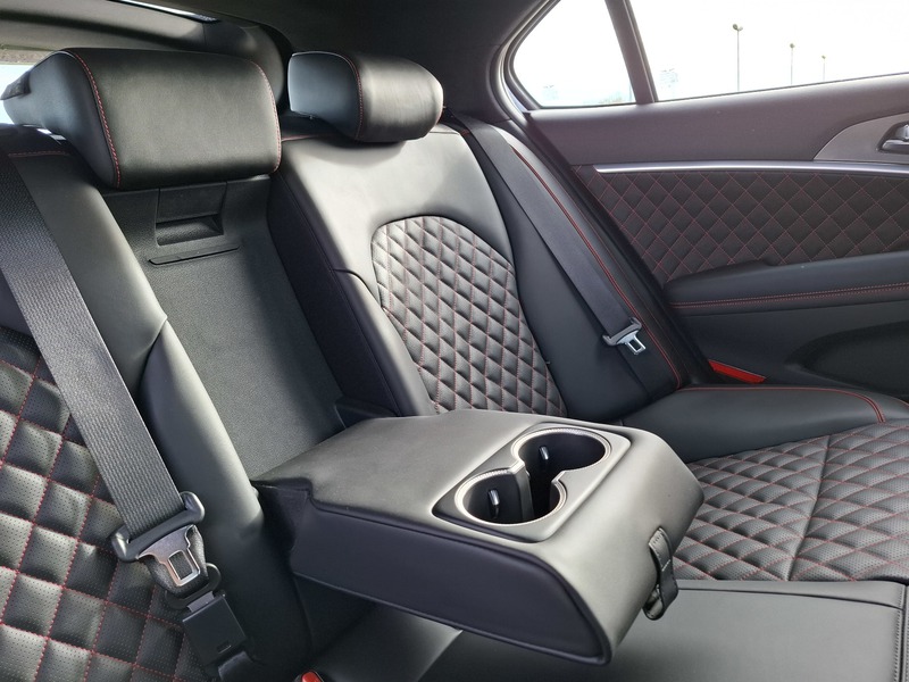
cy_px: 341
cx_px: 454
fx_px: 604
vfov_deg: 58.9
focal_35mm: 23
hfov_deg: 73.9
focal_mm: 5.54
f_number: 1.8
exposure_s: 1/100
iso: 50
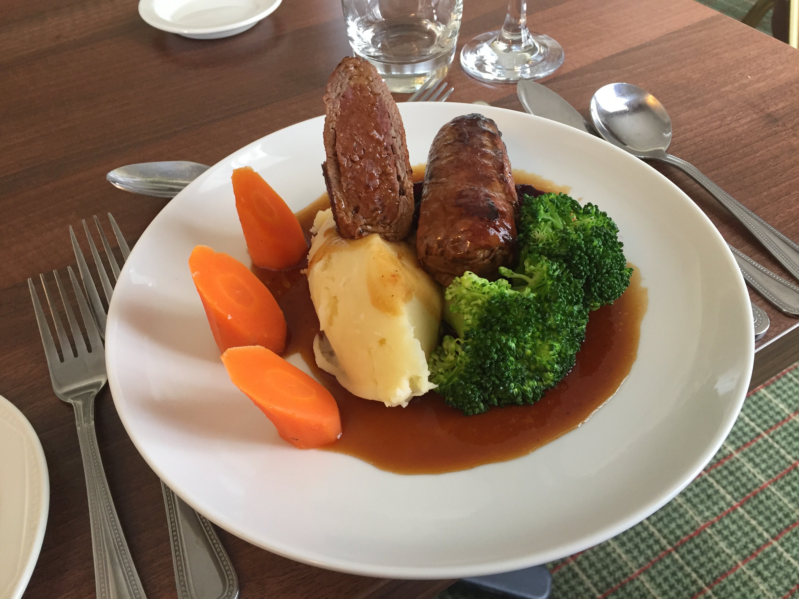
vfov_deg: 48.2
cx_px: 400
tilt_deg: -47.2
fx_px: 669
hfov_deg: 61.7
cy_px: 300
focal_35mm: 29
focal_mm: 4.15
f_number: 2.2
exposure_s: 1/33
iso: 160
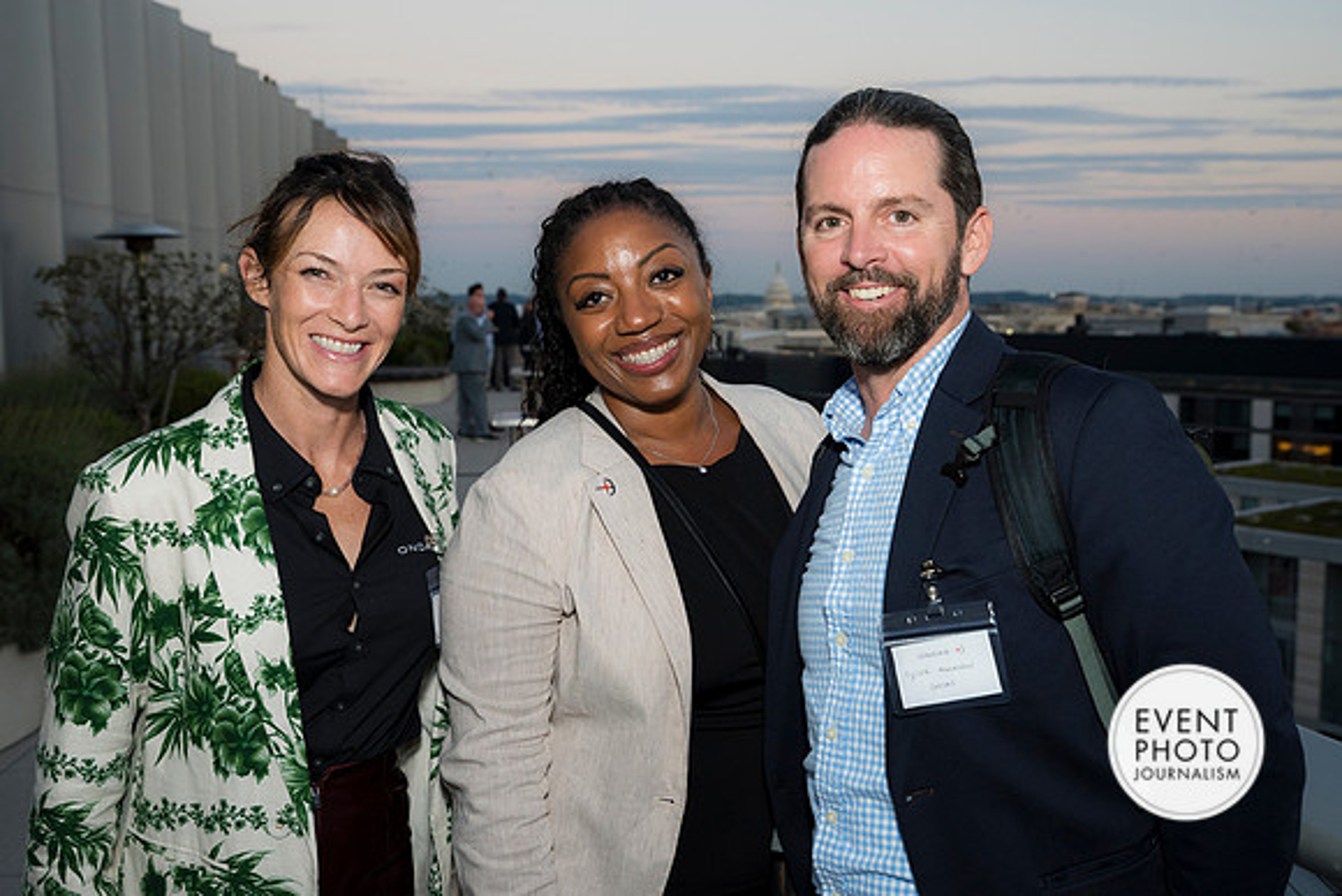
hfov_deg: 50.7
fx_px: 1417
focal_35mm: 38
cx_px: 671
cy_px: 448
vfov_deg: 35.1
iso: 800
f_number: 5.6
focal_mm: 38
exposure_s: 1/125
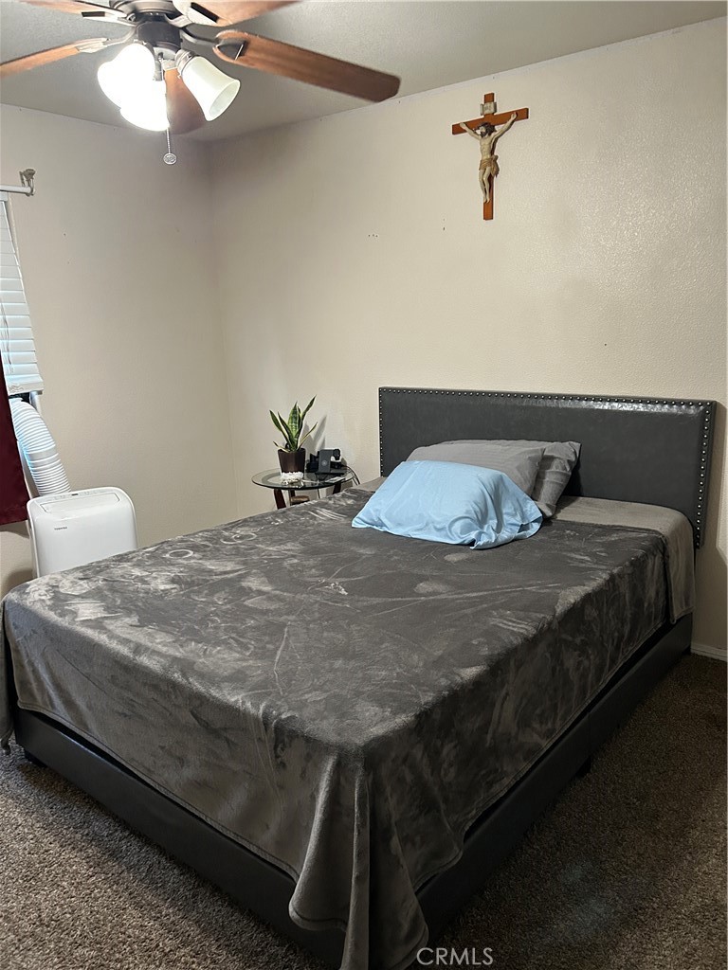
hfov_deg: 53.1
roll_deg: +1.9
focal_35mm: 26
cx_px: 364
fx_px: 729
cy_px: 485
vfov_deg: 67.3
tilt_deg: -13.3
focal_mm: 5.7
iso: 400
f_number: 1.5
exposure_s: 1/60
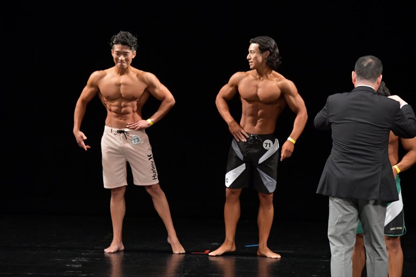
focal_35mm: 300
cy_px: 138
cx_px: 208
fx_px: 3465
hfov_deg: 6.9
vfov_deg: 4.6
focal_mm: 200
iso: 3200
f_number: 5.6
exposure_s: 1/400
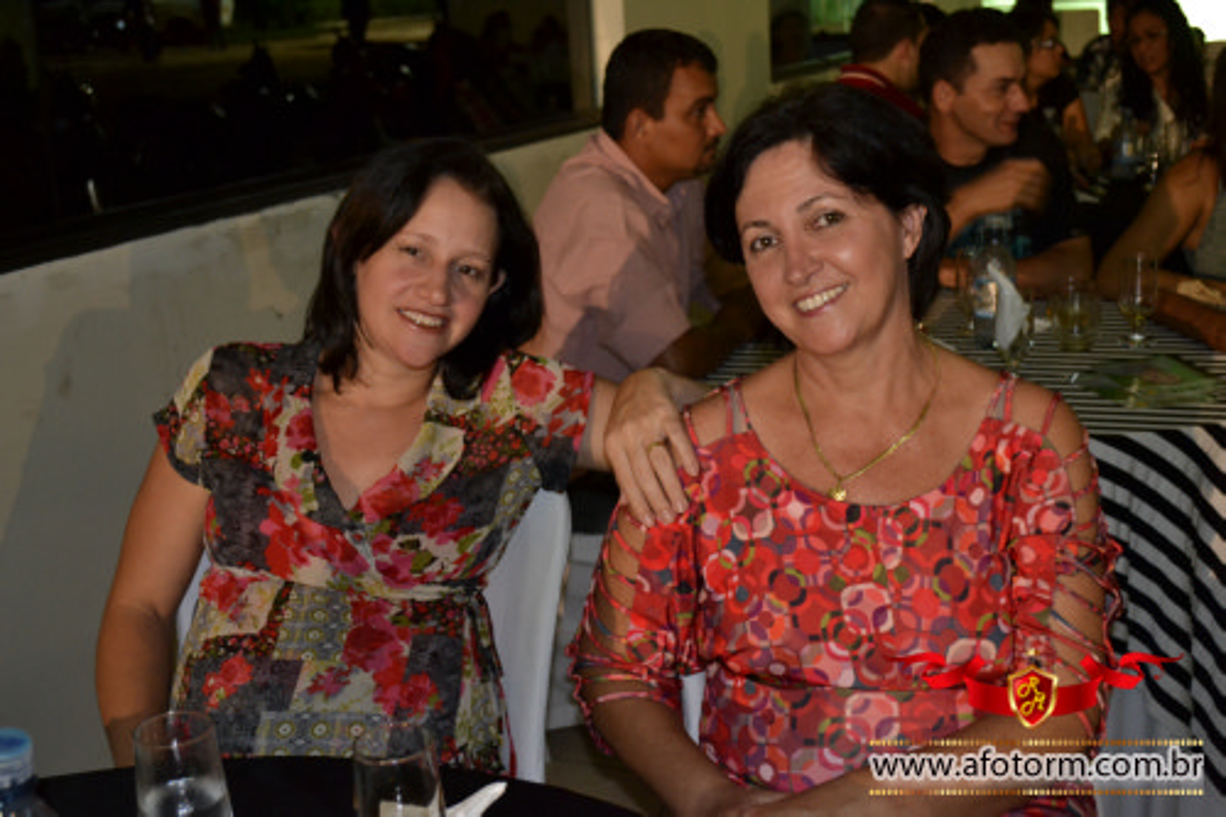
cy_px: 408
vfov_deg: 30.8
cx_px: 613
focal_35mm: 44
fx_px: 1481
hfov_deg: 45.0
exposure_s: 1/40
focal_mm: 29
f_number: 4.5
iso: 1600
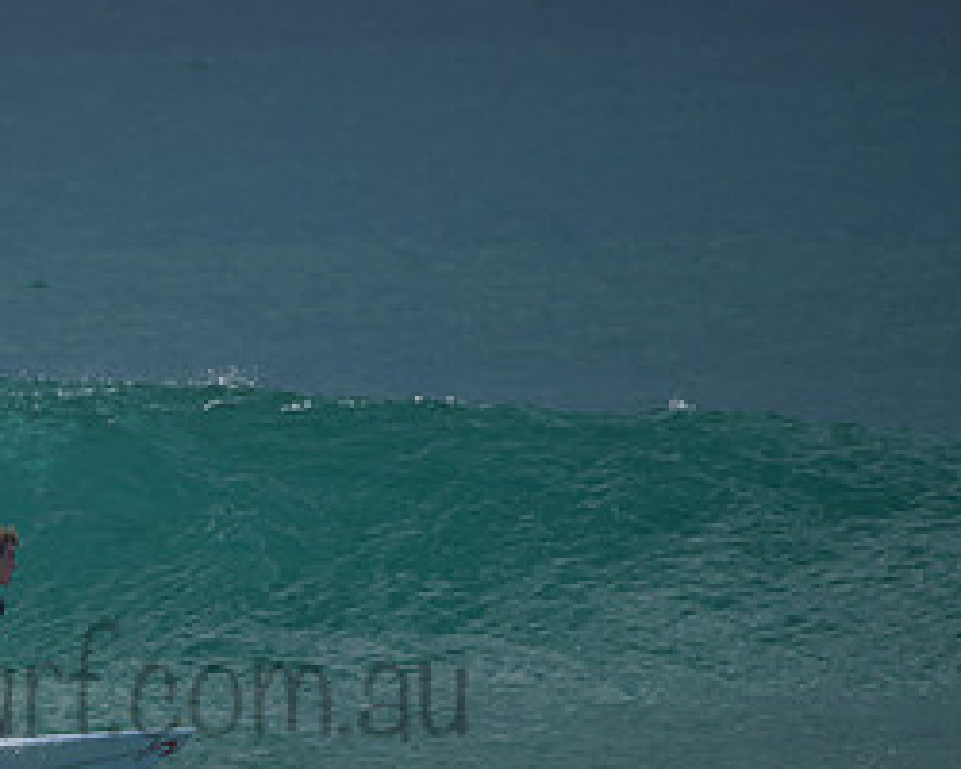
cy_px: 648
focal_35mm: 1091
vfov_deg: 1.4
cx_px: 62
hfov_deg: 1.8
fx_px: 31030
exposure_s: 1/2000
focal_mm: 500
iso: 200
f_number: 5.6
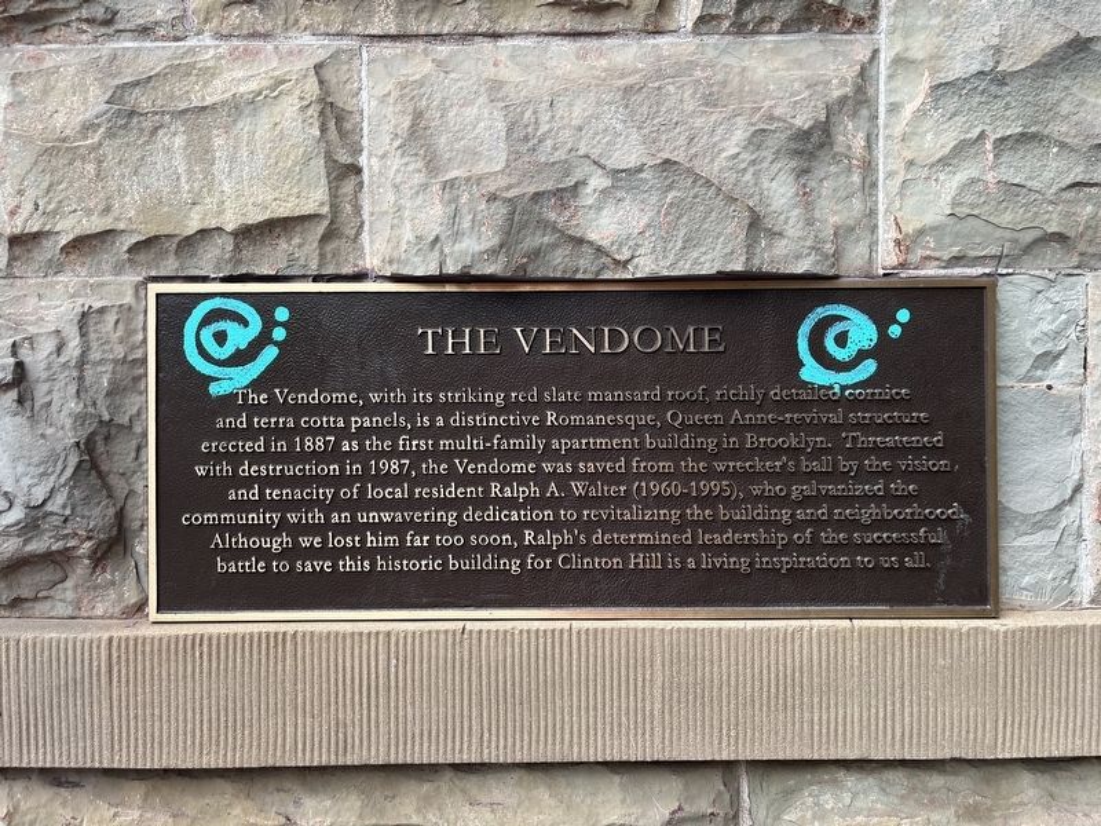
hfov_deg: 67.3
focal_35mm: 26
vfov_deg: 53.1
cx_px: 550
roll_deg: -0.4
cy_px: 413
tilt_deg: +0.1
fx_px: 827
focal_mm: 5.1
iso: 64
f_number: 1.6
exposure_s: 1/122
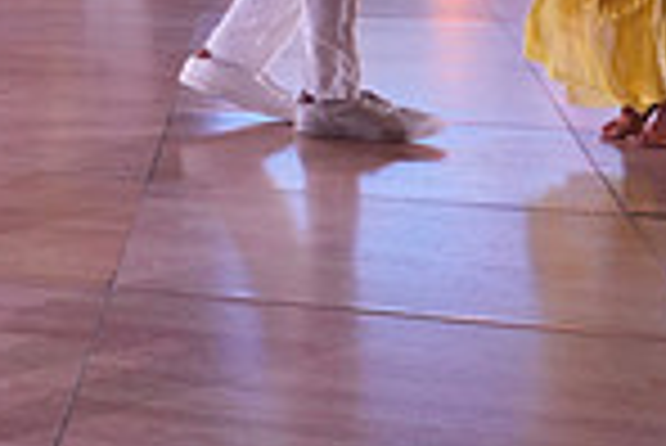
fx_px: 1963
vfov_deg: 12.4
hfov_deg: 16.1
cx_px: -558
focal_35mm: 106
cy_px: -196
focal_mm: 27
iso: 2000
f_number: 4
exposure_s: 1/400
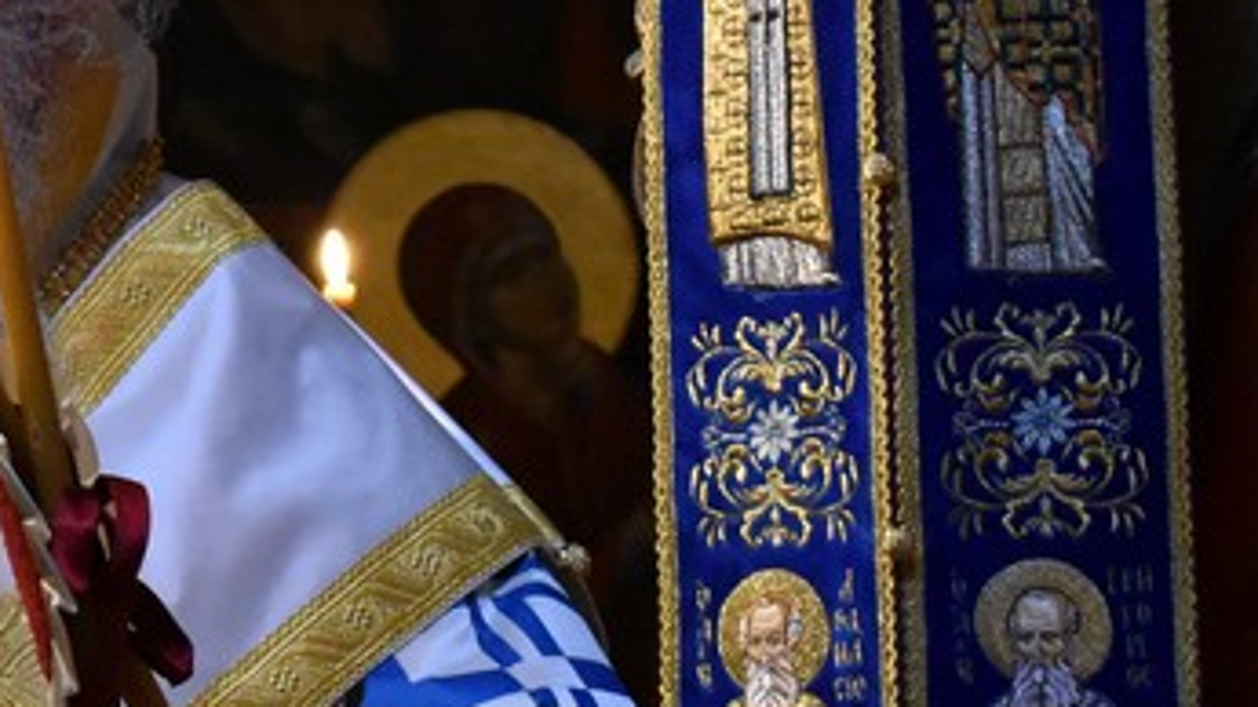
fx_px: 8557
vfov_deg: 4.7
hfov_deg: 8.3
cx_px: -131
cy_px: 159
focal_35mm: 257
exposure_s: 1/40
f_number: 5.6
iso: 5000
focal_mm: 55
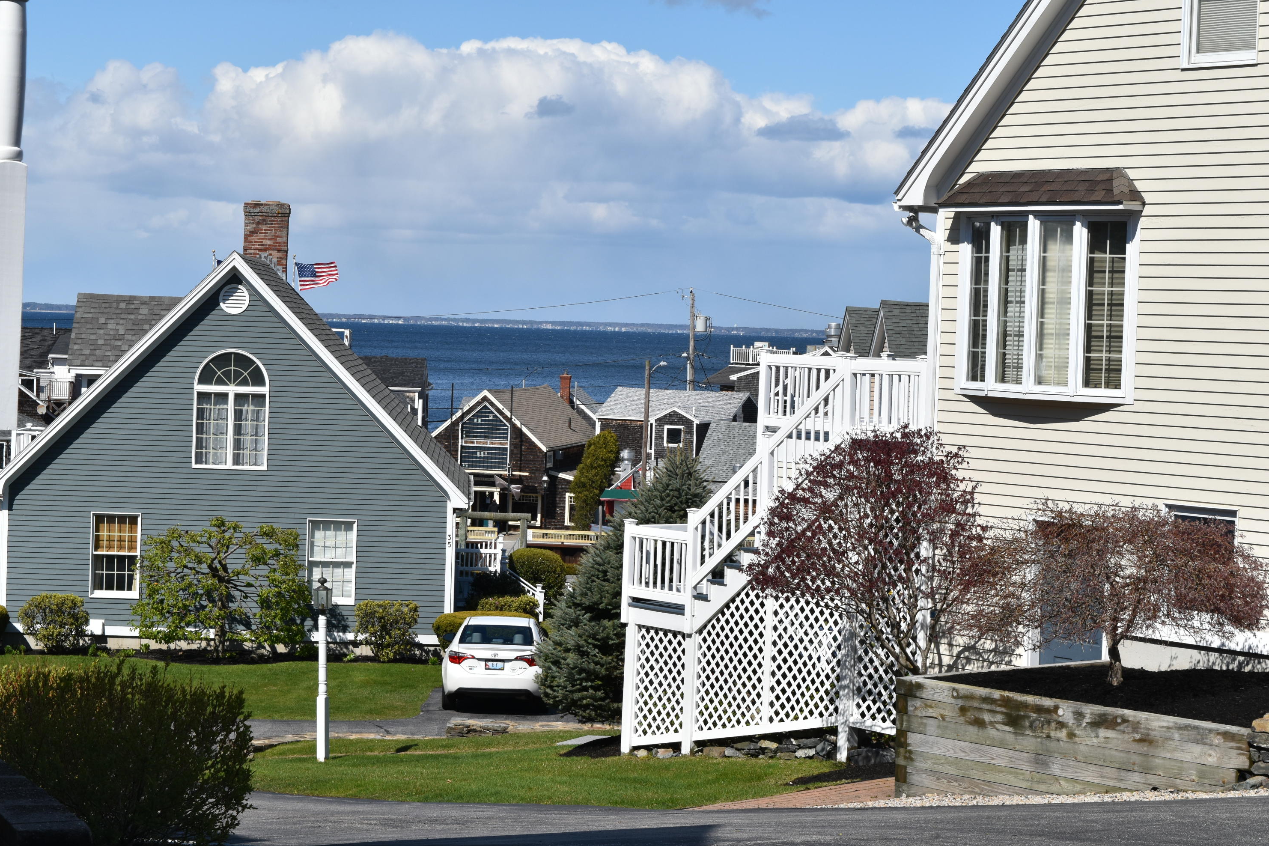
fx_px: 2943
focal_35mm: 84
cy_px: 425
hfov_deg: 24.3
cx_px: 640
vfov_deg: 16.4
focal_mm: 55
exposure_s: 1/500
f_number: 11
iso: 200
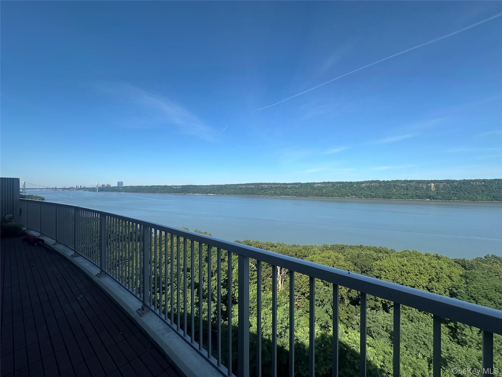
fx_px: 203
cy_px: 188
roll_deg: -0.4
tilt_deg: +0.1
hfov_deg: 102.1
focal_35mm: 14
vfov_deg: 85.7
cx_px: 251
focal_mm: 2.22
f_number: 2.2
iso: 50
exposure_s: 1/2257
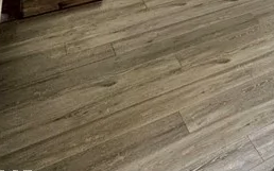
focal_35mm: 59
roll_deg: -0.1
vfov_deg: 15.5
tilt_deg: +1.3
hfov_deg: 22.8
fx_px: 440
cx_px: 470
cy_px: -205
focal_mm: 2.22
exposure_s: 1/99
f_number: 2.2
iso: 64
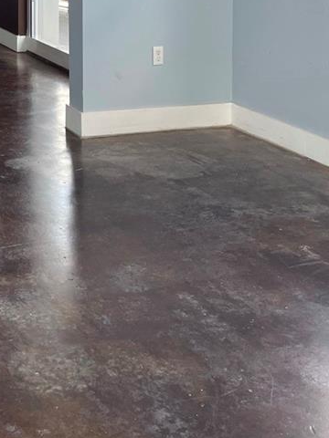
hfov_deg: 20.9
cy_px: -78
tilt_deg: -3.9
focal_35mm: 65
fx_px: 824
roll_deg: +0.3
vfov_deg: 26.7
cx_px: -79
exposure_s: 1/121
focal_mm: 4.2
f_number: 1.6
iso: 64
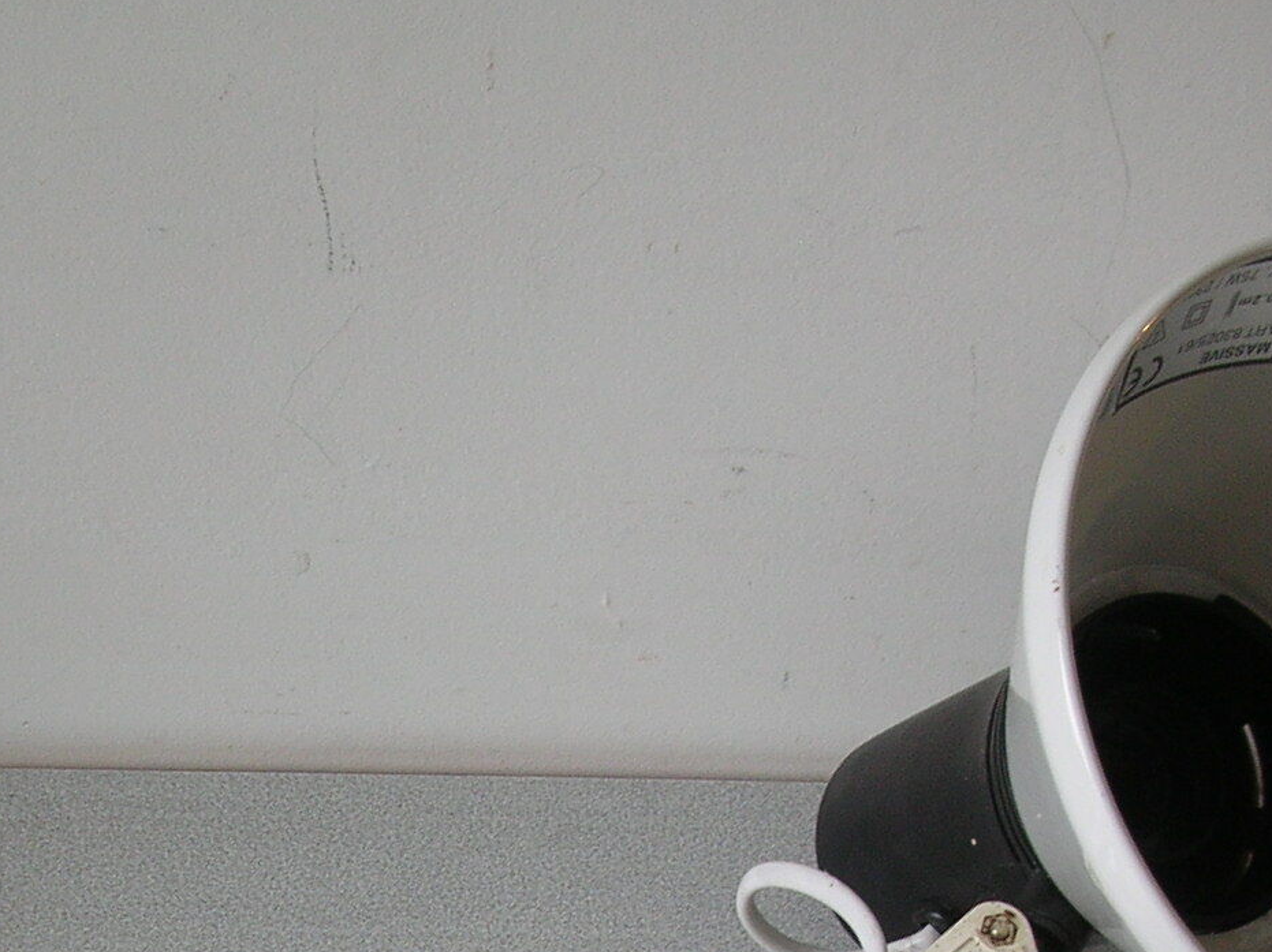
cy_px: 1119
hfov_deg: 22.7
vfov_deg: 16.5
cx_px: 436
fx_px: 3158
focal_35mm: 86
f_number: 2.8
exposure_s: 1/16.2
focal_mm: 5.8
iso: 50
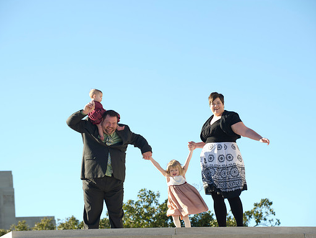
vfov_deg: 9.7
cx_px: 154
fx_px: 1397
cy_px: 119
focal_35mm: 153
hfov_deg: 12.9
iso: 125
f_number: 5
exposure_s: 1/200
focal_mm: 140
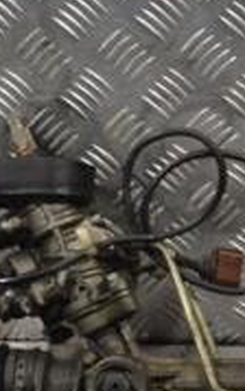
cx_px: 350
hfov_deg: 10.4
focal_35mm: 123
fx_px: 1313
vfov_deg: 16.9
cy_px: 266
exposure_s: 1/100
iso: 400
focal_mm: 24
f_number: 5
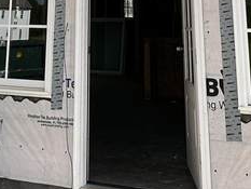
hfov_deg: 25.3
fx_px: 559
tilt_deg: +17.8
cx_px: 98
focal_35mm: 77
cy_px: -152
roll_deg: -0.8
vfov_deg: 16.1
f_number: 2.2
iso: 40
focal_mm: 2.22
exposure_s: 1/1208
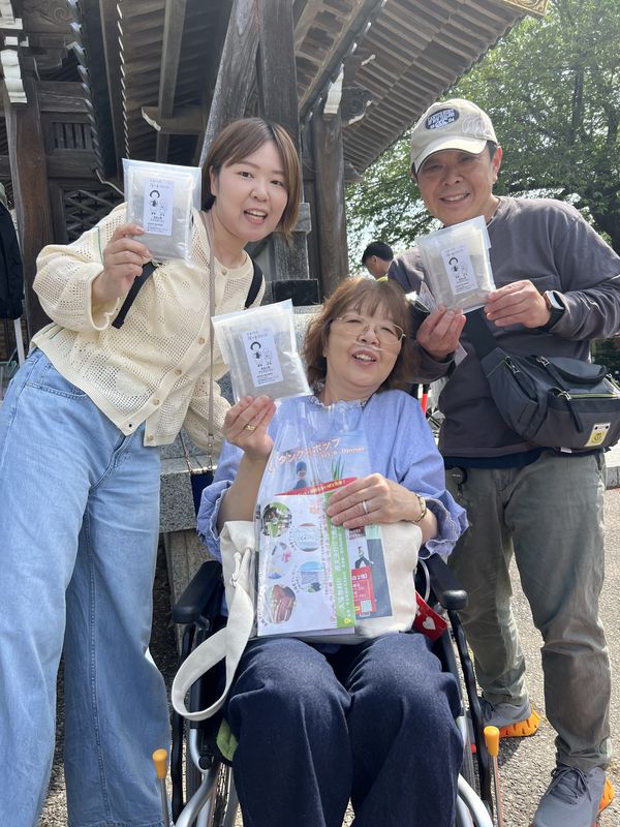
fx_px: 621
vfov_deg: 67.3
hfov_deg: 53.1
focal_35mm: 26
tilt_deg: -7.0
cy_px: 414
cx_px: 310
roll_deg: +1.3
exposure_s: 1/1361
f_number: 1.5
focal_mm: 5.7
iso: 50
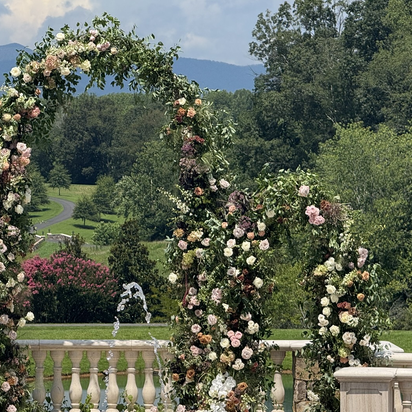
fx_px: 2774
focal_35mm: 206
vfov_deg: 8.5
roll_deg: -0.6
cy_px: 219
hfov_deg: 8.5
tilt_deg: -1.8
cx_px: 91
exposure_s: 1/1818
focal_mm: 15.66
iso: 50
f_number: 2.8
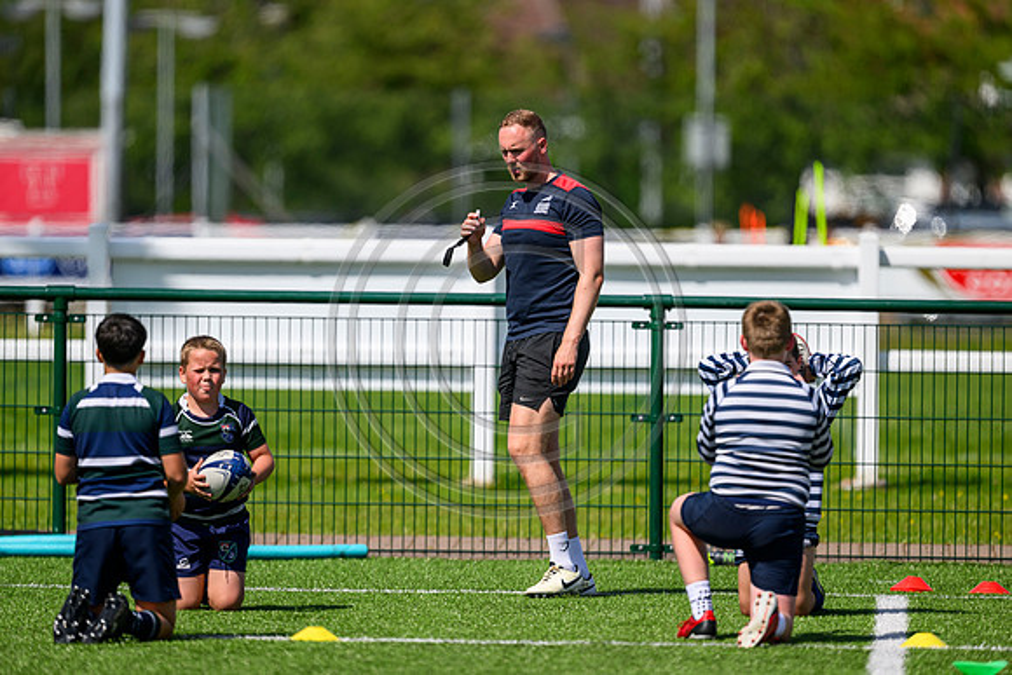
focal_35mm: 400
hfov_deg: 5.2
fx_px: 11247
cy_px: 338
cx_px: 506
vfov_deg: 3.4
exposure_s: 1/5000
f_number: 3.2
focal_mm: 400
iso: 250
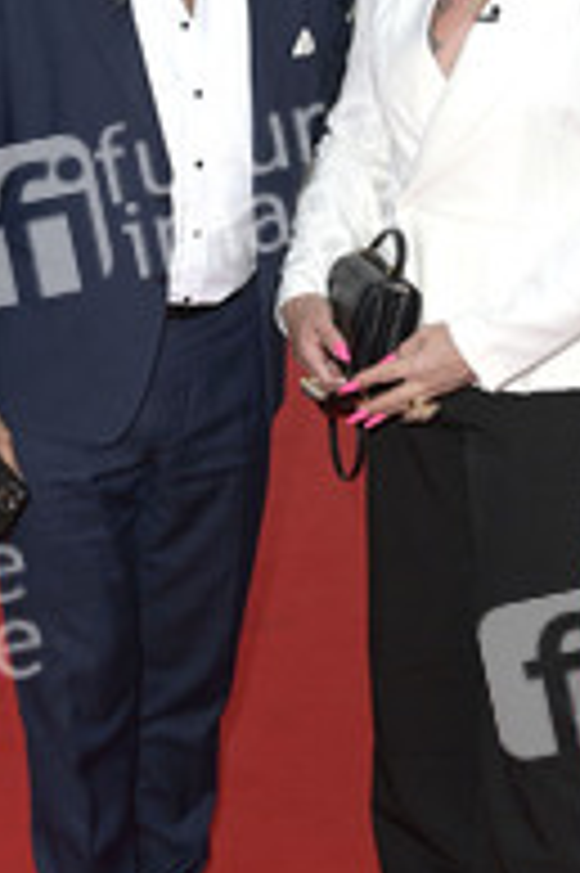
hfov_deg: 21.2
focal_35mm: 64
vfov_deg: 31.4
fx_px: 1549
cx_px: 301
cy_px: 428
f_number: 5.6
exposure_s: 1/250
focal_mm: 31
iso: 1000
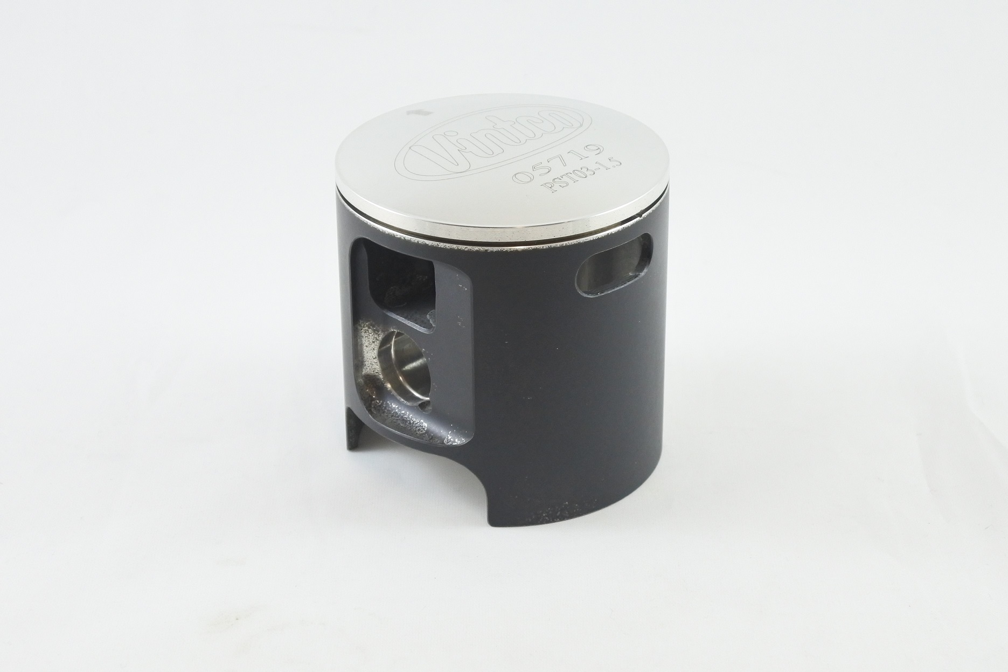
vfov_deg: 25.1
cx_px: 504
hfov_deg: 36.9
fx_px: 1512
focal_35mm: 54
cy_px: 336
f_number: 4.8
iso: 640
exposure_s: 1/125
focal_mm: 20.1
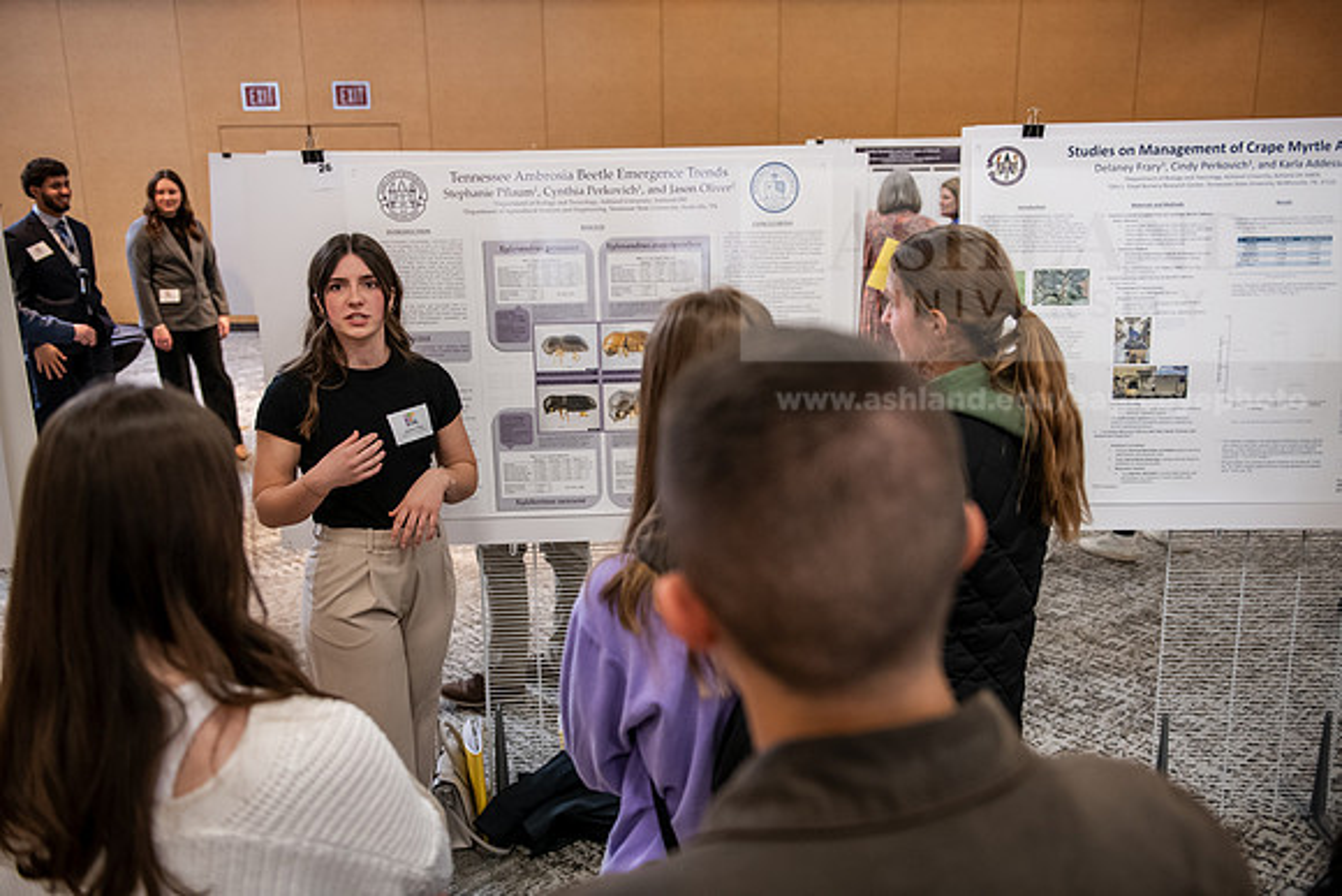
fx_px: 1193
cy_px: 448
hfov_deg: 58.7
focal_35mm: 32
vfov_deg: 41.1
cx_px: 671
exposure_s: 1/160
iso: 2000
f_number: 3.2
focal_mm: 32
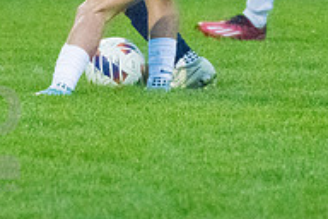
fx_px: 16125
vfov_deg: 0.8
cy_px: -106
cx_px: 210
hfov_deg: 1.2
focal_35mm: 1770
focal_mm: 390
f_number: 5.6
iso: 10000
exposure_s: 1/2000
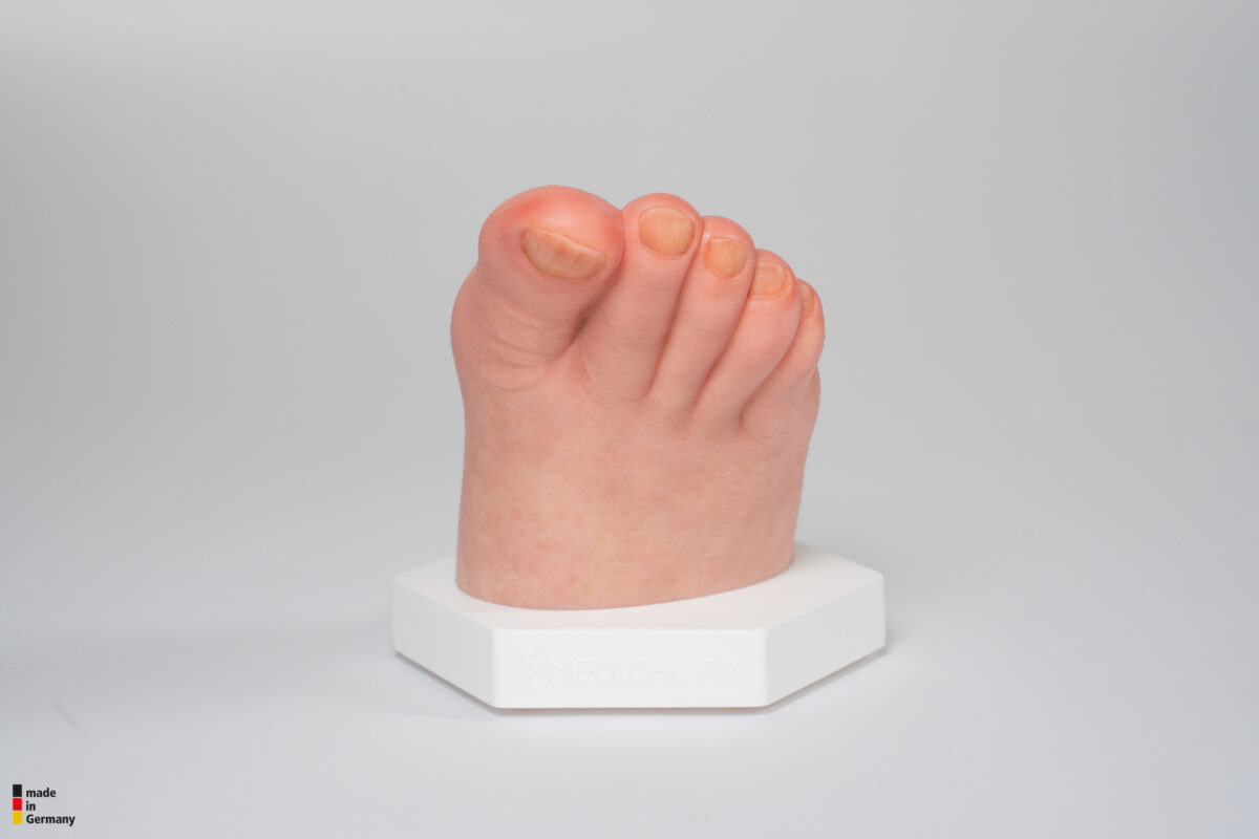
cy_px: 420
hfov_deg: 27.3
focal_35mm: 74
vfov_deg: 18.4
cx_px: 630
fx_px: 2588
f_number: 9
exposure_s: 1/100
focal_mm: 74
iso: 640
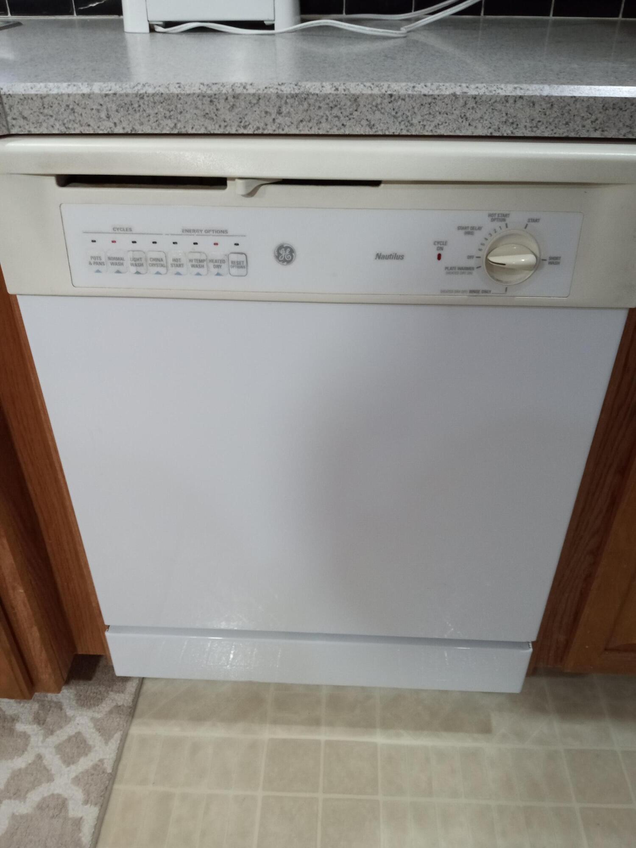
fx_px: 686
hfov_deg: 49.7
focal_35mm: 28
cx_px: 318
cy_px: 424
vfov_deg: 63.4
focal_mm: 3.71
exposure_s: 1/30
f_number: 2.2
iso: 518
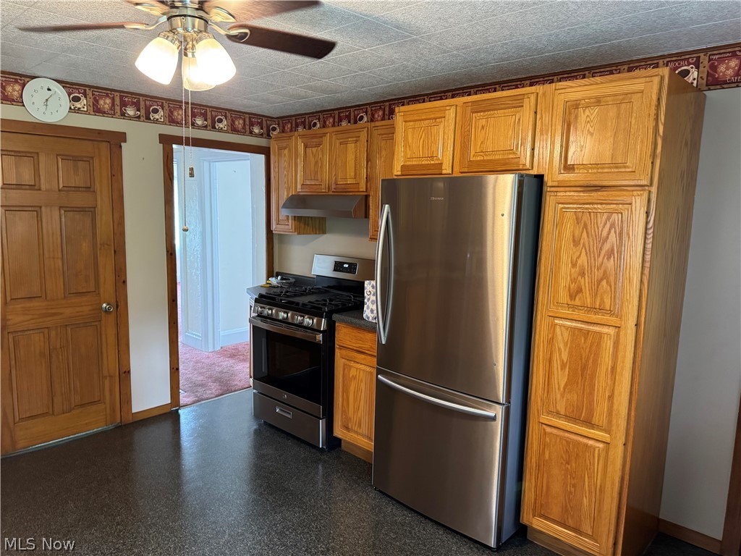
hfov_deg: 71.6
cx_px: 370
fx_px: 514
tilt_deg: -7.9
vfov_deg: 56.8
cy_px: 278
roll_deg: -1.8
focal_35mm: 24
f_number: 1.78
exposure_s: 1/60
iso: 500
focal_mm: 6.76
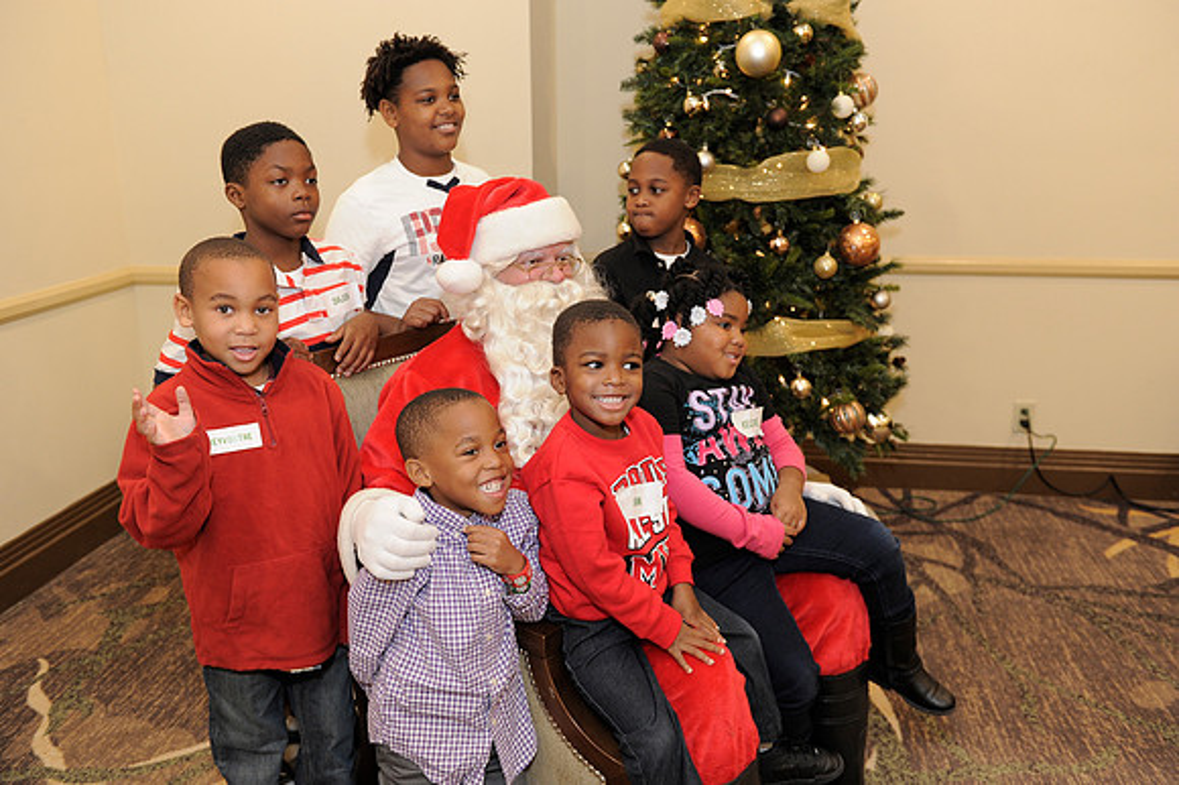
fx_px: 1047
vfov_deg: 41.1
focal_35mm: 32
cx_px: 590
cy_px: 392
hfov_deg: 58.7
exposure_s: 1/100
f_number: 4
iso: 1600
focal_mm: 32
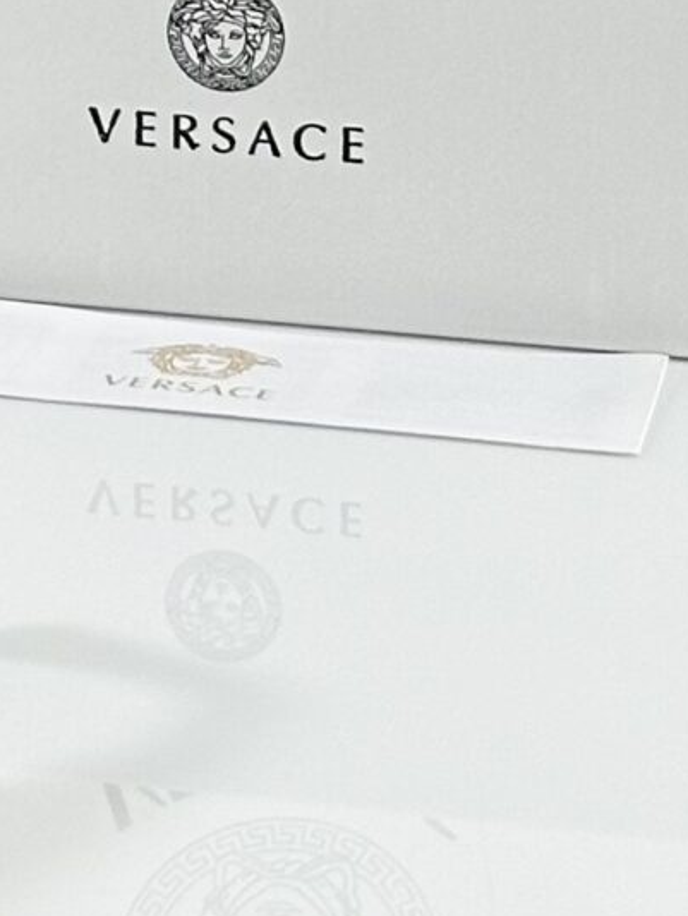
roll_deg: -0.2
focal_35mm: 230
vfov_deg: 8.3
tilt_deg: -4.9
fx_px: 6090
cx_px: -882
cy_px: -734
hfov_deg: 6.2
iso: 64
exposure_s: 1/121
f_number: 1.78
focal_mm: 6.86
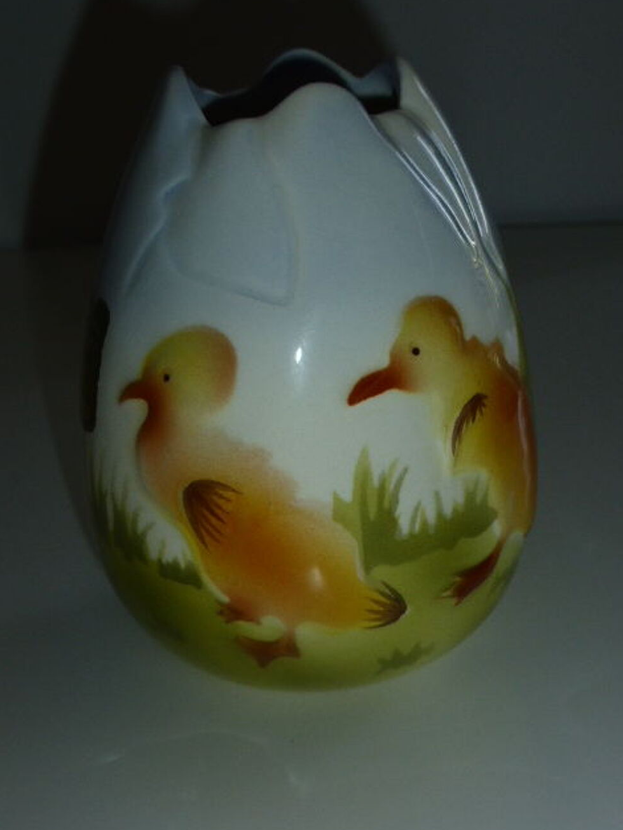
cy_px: 417
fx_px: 1199
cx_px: 315
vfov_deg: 38.2
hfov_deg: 29.1
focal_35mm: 50
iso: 160
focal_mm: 8.5
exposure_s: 1/60
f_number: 4.2
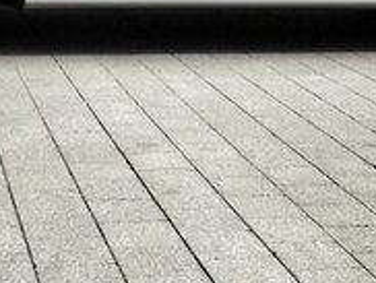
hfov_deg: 18.7
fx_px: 1142
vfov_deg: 13.8
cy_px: -42
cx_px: 200
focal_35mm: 105
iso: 32
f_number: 2.2
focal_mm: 4.15
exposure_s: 1/5650
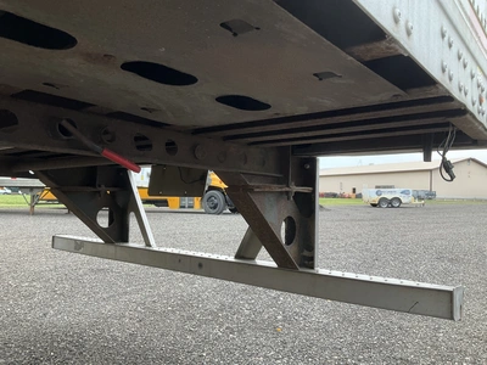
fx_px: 408
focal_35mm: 29
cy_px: 182
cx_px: 244
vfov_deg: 48.2
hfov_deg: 61.7
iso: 25
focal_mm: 3
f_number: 1.8
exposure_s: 1/260
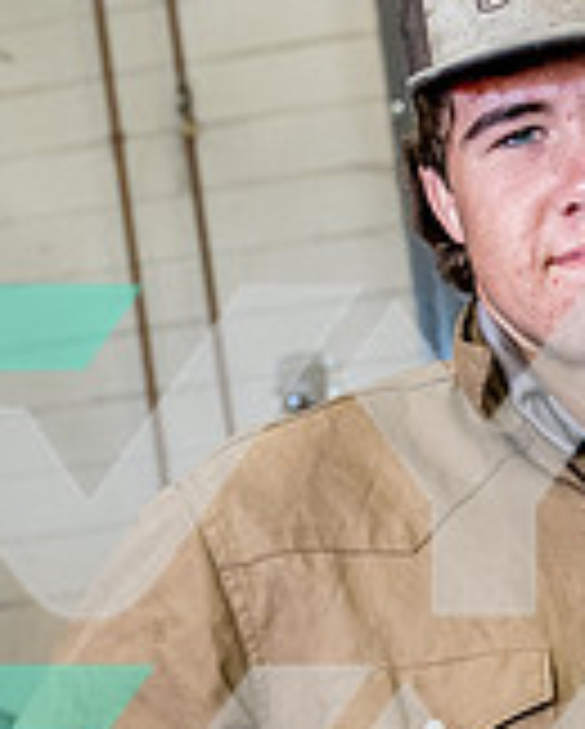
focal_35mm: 131
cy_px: 832
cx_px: 626
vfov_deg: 14.3
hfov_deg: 11.6
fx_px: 2830
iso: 2500
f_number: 4
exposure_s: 1/125
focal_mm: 31
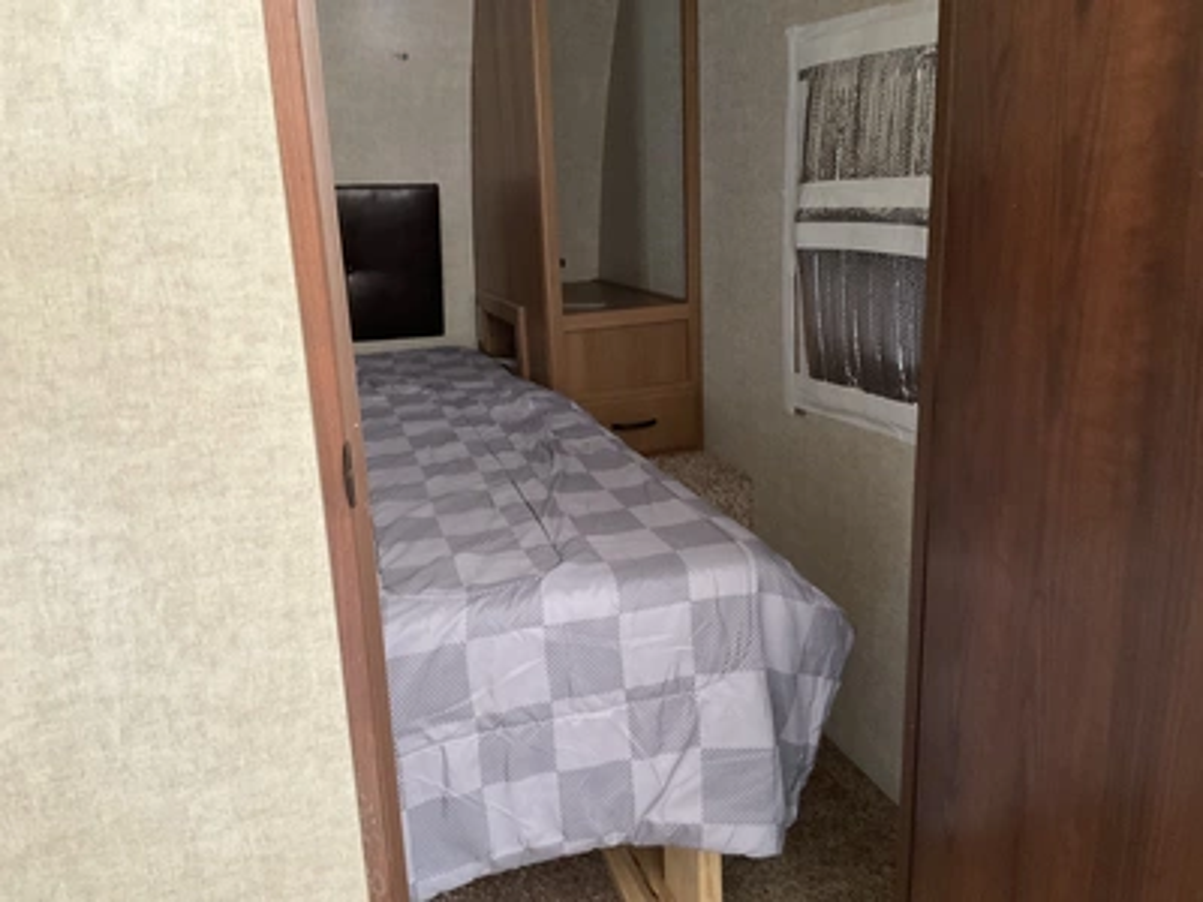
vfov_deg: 48.2
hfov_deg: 61.7
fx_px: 1008
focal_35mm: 29
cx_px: 602
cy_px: 451
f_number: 1.8
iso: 200
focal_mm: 3
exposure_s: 1/60
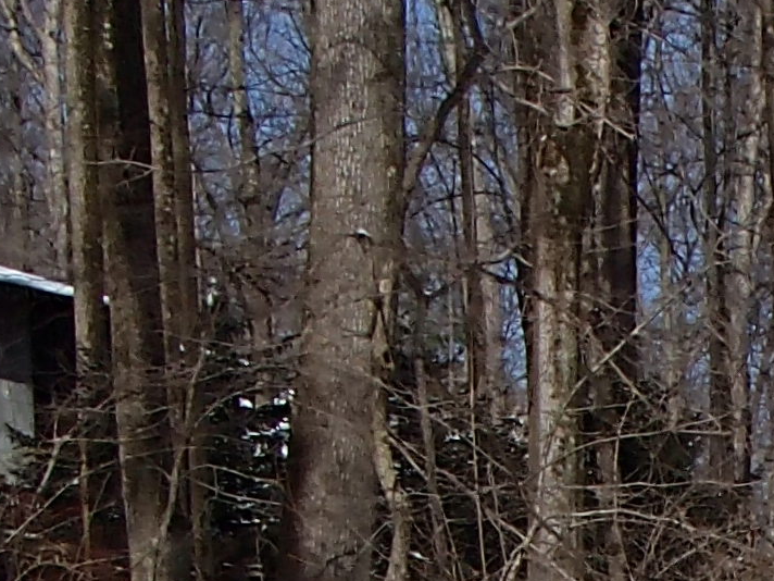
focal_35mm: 156
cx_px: 1203
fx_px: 3488
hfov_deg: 12.0
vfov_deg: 9.1
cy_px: 1083
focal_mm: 5
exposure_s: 1/200
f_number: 11
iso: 100
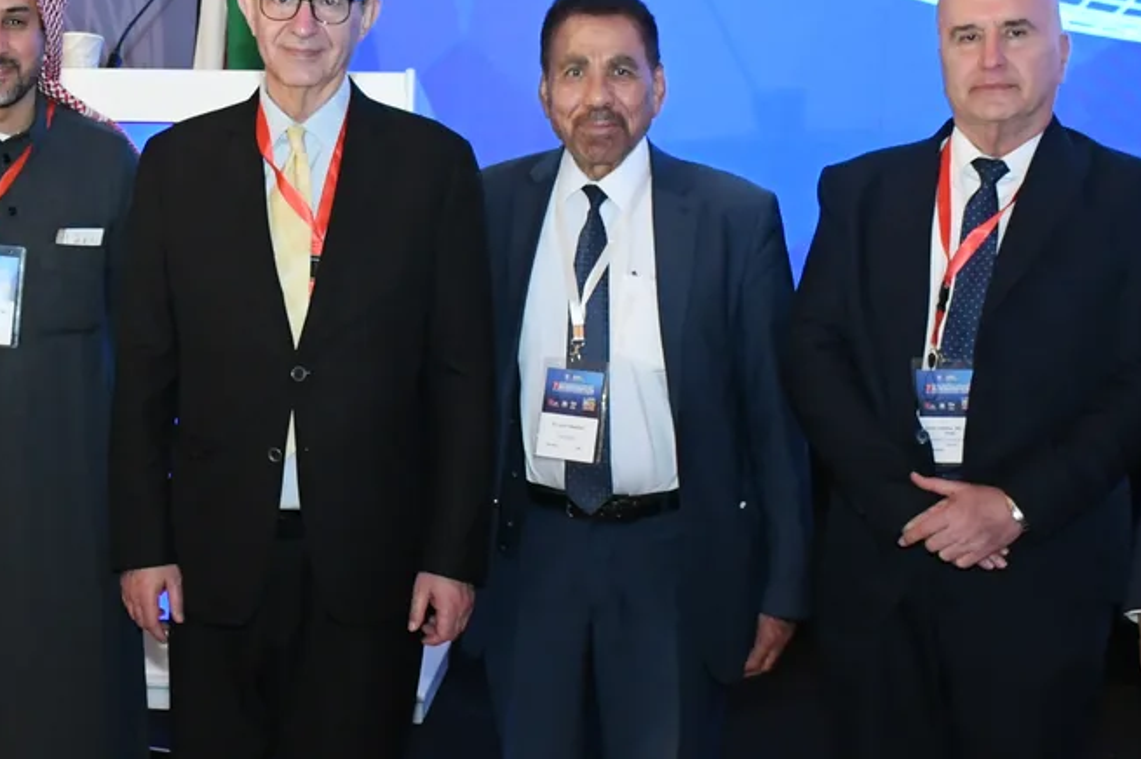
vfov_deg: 15.5
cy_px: 292
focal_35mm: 88
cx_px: 155
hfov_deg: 22.7
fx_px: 2788
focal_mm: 20
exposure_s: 1/100
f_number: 5
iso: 2500
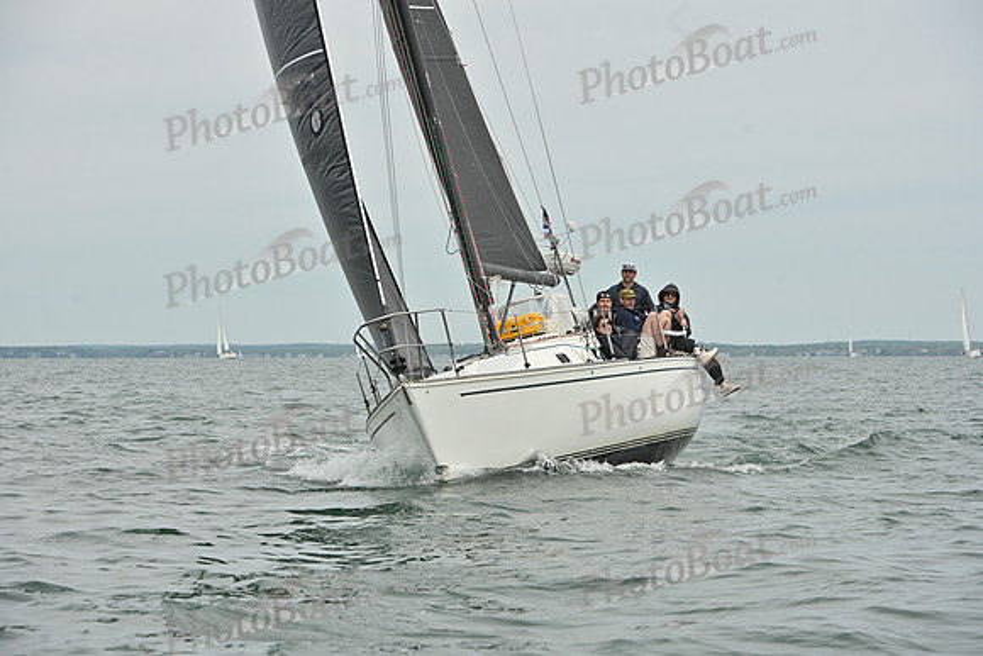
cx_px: 492
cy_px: 328
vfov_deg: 10.6
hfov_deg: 15.8
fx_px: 3550
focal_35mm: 130
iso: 320
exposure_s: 1/2000
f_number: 9
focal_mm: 130
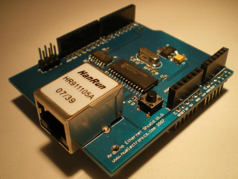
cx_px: 119
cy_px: 90
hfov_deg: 51.4
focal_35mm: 36
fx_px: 248
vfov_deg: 39.7
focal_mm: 6.3
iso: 50
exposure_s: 1/50
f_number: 3.1
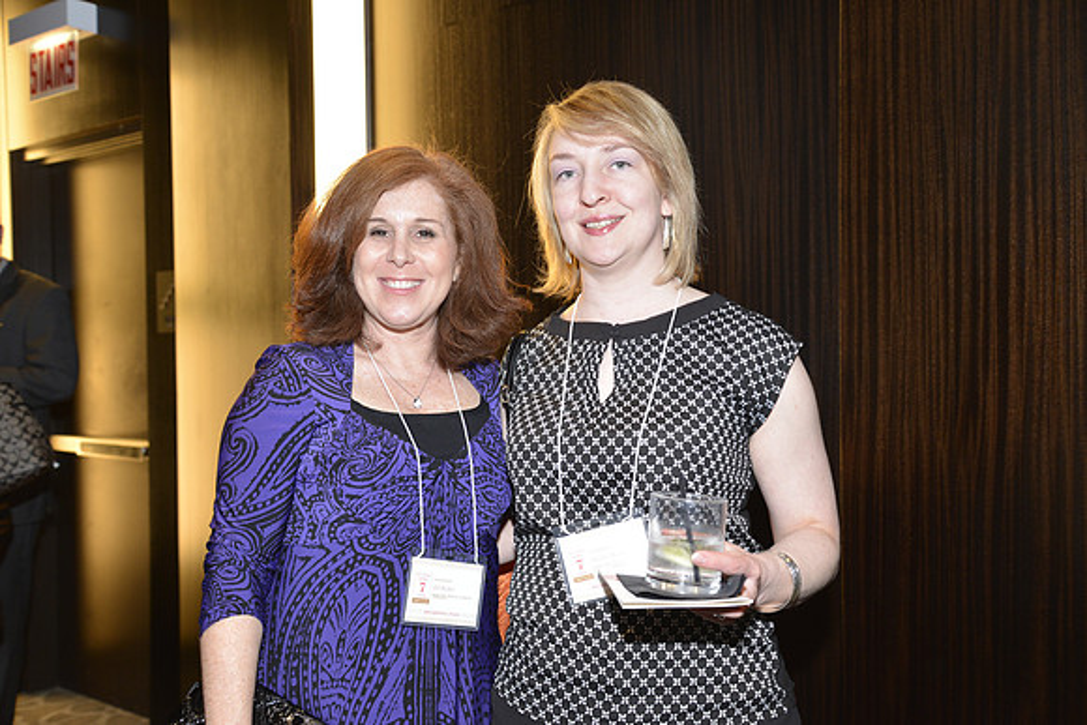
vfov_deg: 38.9
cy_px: 362
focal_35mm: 34
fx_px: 1027
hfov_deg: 55.8
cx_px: 544
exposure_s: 1/60
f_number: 4
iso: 800
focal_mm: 34
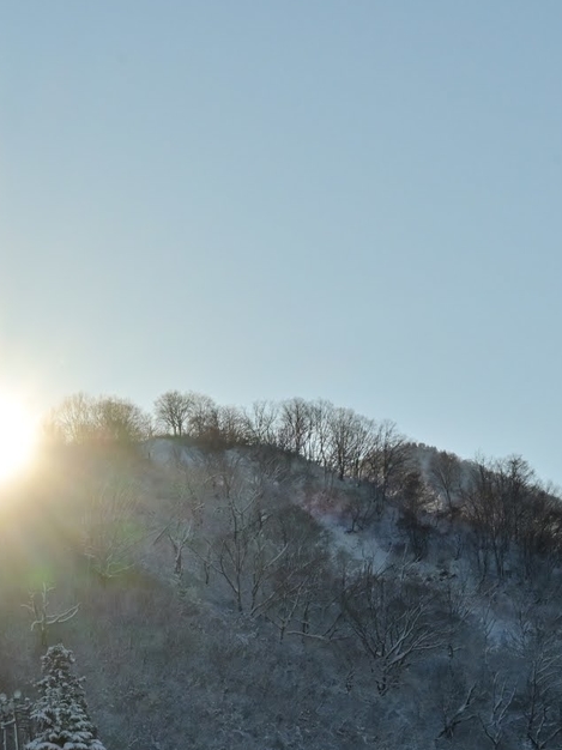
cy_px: 471
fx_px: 2576
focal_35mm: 119
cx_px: 1
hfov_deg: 12.3
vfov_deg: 16.5
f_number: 14
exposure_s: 1/2000
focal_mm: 43
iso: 640
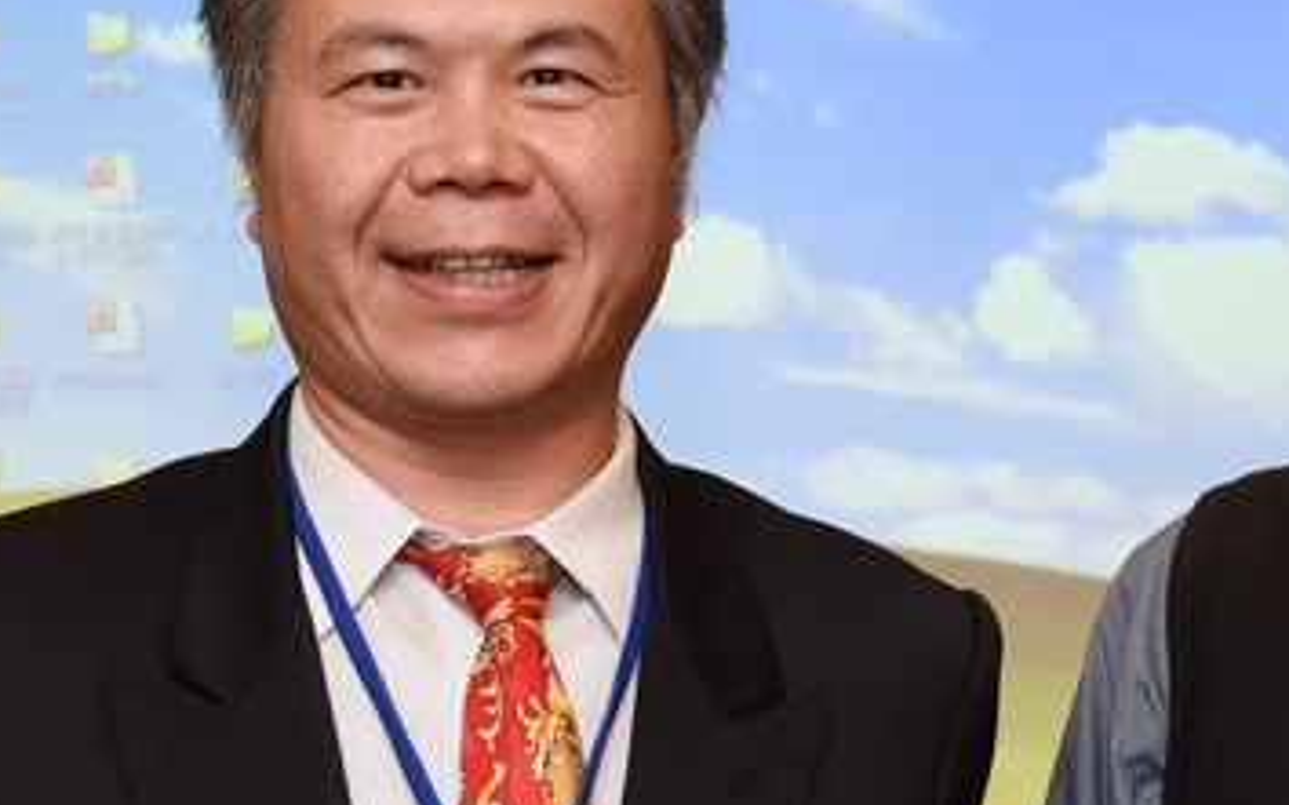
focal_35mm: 112
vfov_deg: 11.6
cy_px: 754
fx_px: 3933
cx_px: 903
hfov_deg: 18.5
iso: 800
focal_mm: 38
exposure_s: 1/100
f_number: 6.3
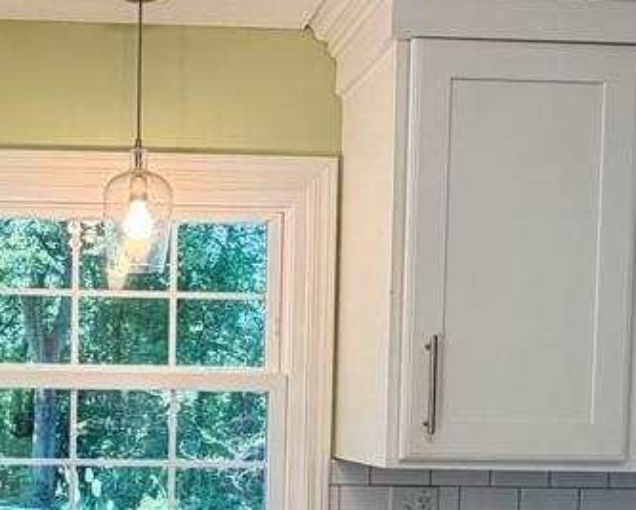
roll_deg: -0.6
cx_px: 84
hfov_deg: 41.0
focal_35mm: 42
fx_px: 791
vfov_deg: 34.4
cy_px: 424
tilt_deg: -3.2
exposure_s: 1/120
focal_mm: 2.22
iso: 125
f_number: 2.2
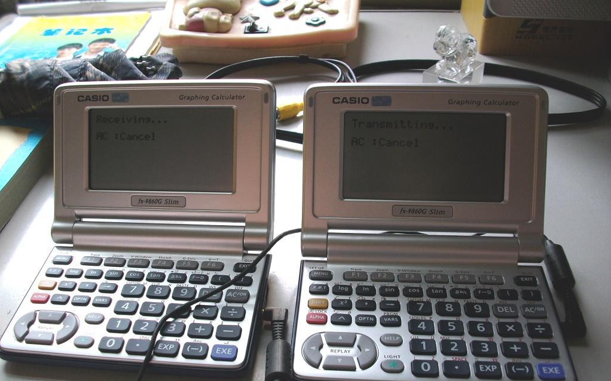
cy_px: 228
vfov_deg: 37.1
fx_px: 566
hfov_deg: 56.7
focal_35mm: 34
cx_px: 306
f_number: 2.9
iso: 87
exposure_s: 1/40
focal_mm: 5.7
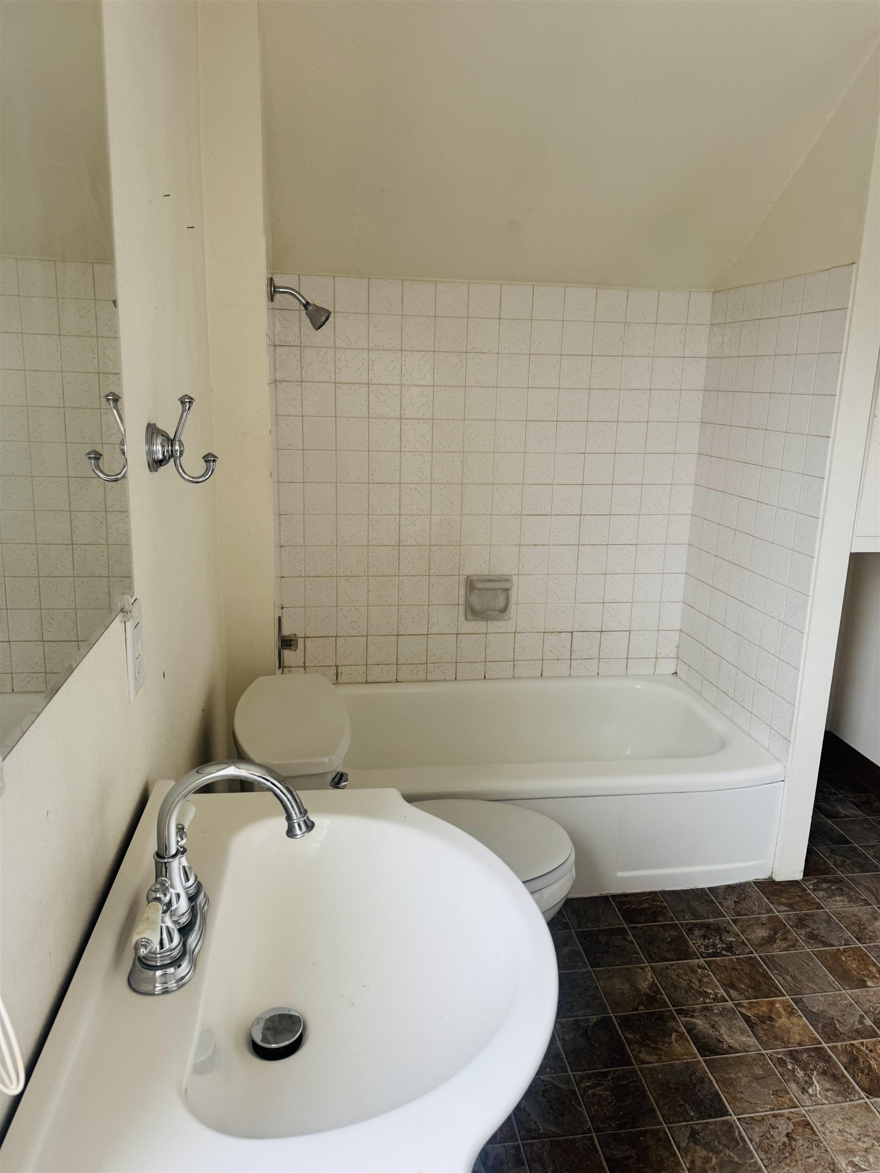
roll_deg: -1.4
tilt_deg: -14.8
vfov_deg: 71.6
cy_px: 586
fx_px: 813
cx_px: 440
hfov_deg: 56.8
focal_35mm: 24
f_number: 1.78
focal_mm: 6.76
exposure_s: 1/121
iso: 125
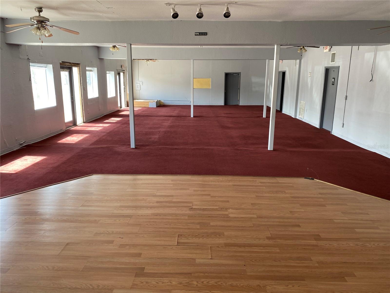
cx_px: 195
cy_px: 146
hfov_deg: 67.3
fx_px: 293
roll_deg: -0.6
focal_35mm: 26
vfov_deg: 53.1
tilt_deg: -12.2
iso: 64
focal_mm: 4.25
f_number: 1.8
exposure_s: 1/121
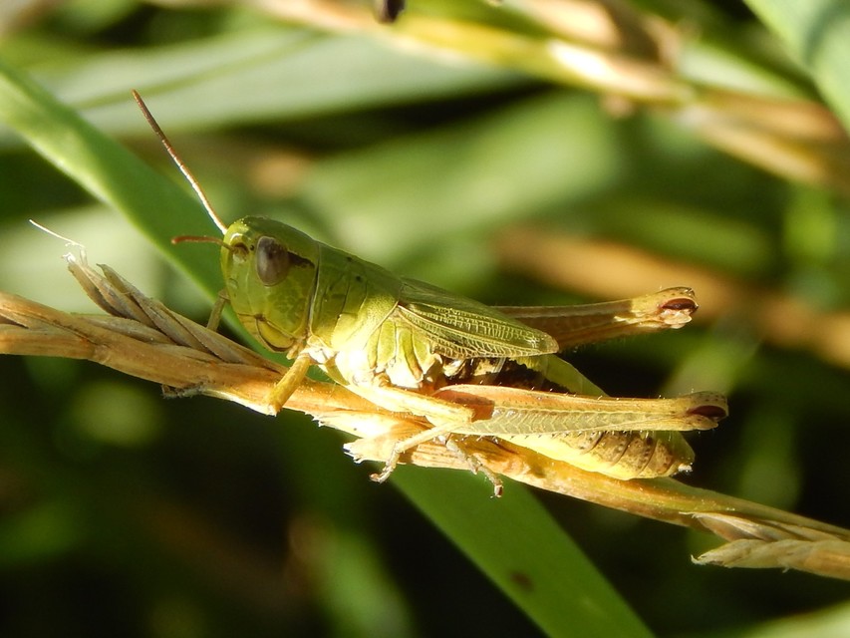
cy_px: 319
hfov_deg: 14.0
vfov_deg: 10.5
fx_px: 3463
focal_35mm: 141
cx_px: 425
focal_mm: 25.3
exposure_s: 1/200
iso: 125
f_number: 4.9
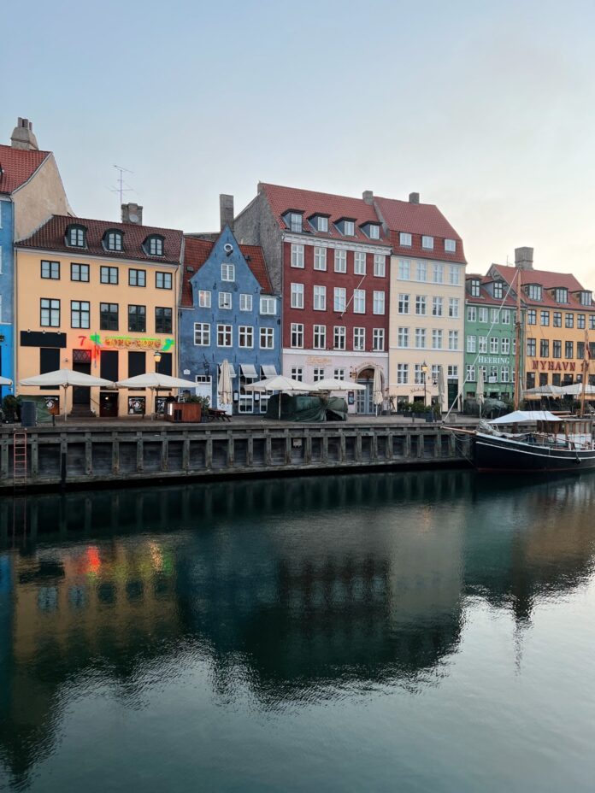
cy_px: 396
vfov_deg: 67.3
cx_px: 298
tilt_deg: -0.1
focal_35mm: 26
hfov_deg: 53.1
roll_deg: -0.9
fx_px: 596
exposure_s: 1/121
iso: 32
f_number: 1.5
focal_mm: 5.7
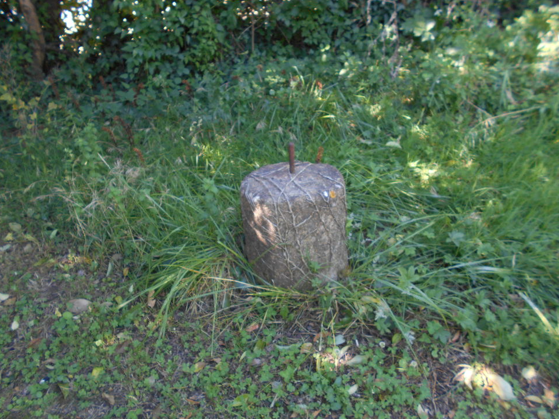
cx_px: 283
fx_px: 436
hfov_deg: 65.3
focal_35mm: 27
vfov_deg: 51.3
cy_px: 203
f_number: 3.2
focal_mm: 4.6
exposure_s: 1/30
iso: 100
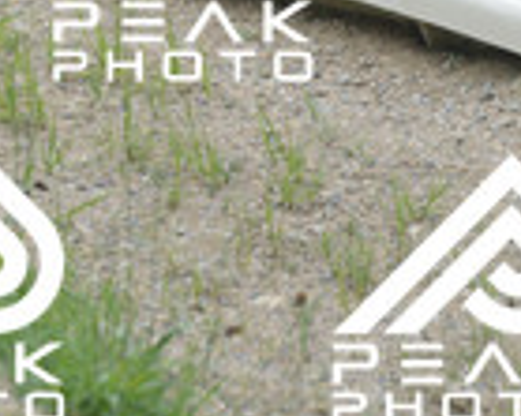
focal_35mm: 528
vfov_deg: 2.9
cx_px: 199
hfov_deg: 3.7
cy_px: -77
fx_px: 8136
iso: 560
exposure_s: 1/640
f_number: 6.3
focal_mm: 195
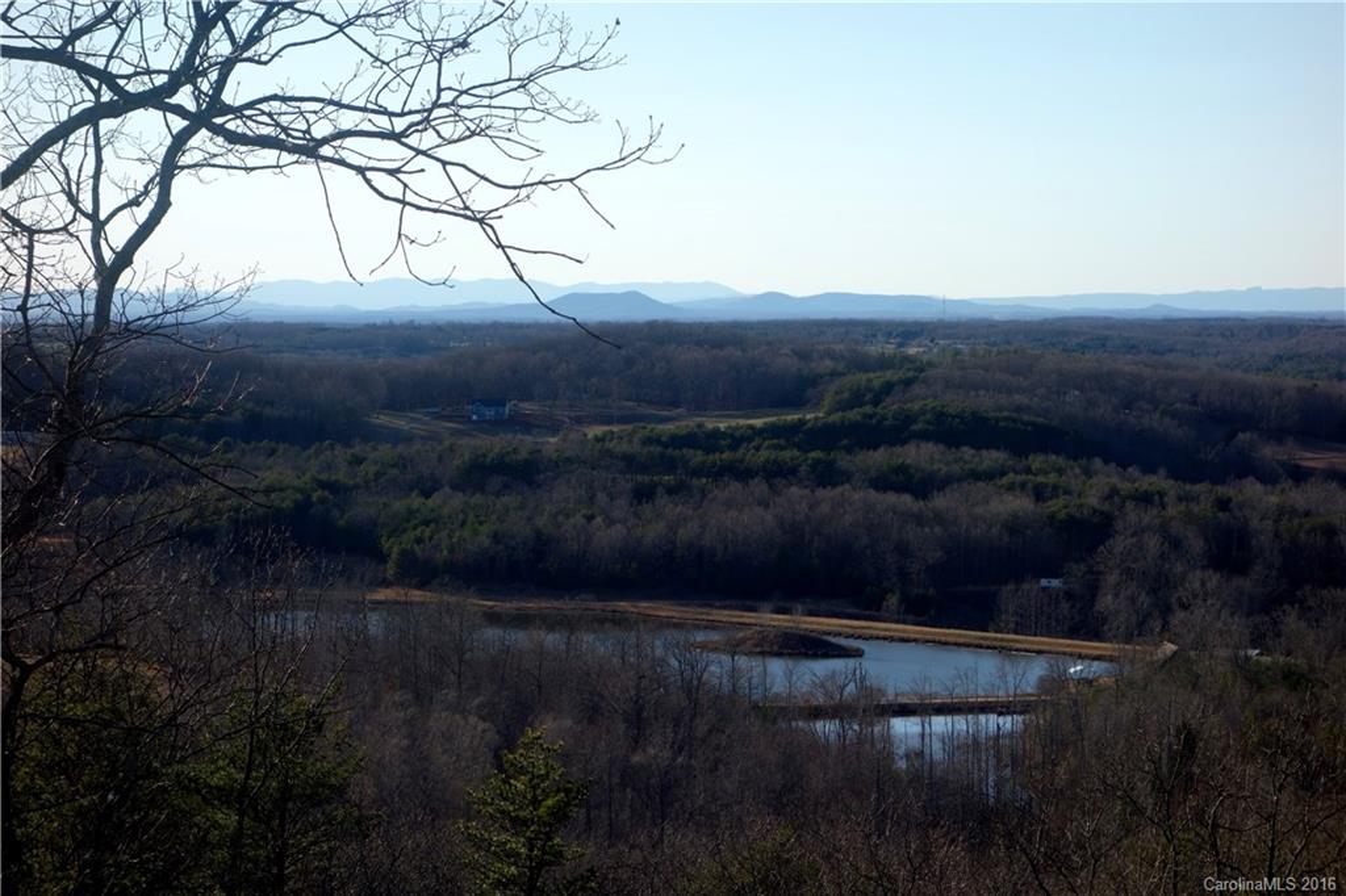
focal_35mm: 95
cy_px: 448
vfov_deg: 14.4
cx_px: 673
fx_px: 3551
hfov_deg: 21.5
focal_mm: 35.26
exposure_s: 1/400
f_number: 5.6
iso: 125
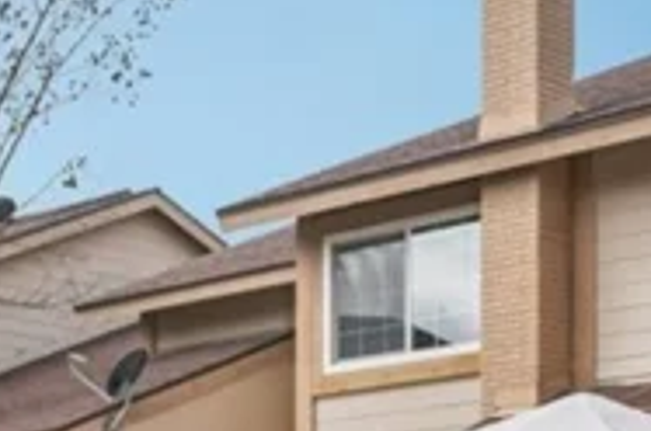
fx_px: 1950
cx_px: 169
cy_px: 577
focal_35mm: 108
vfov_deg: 12.2
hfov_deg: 18.8
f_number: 8
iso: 50
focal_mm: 24
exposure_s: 1/160
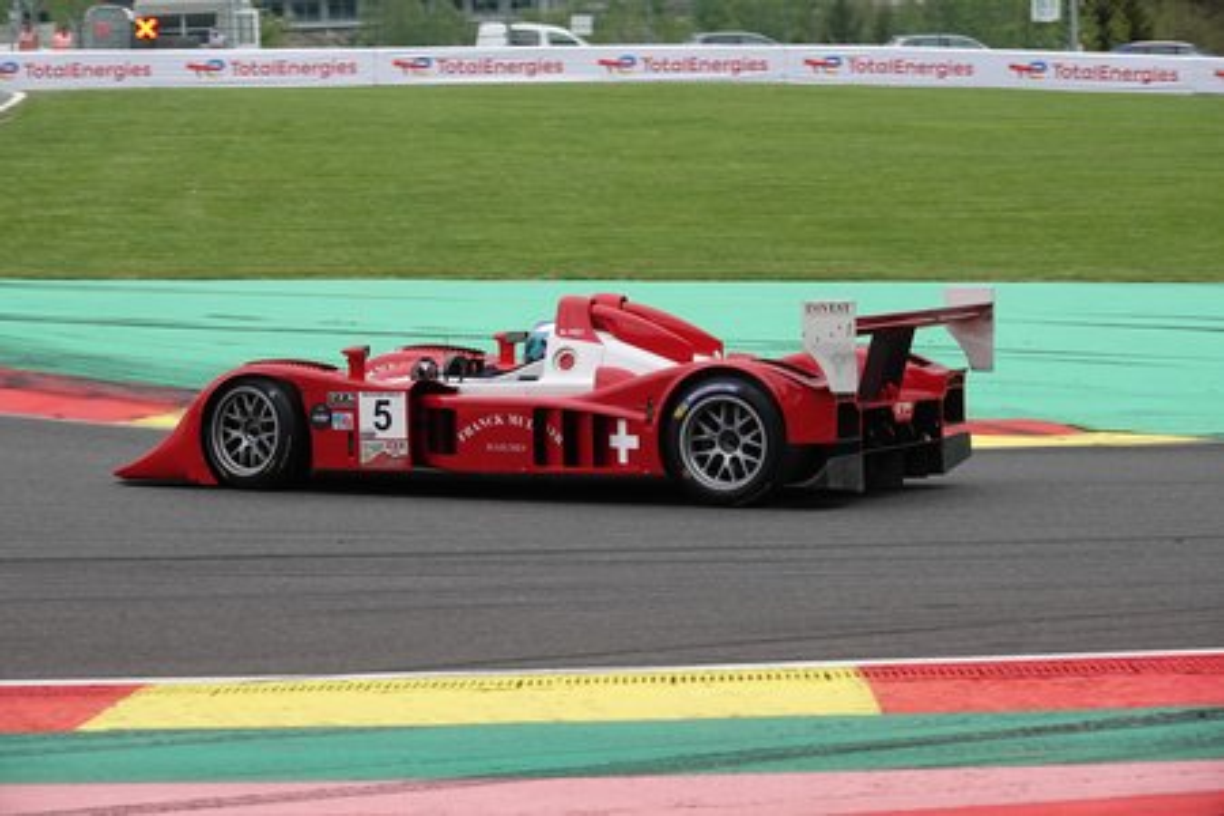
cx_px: 612
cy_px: 408
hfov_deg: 19.1
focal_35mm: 107
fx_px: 3638
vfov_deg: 12.8
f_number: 4
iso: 250
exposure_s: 1/800
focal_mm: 39.42
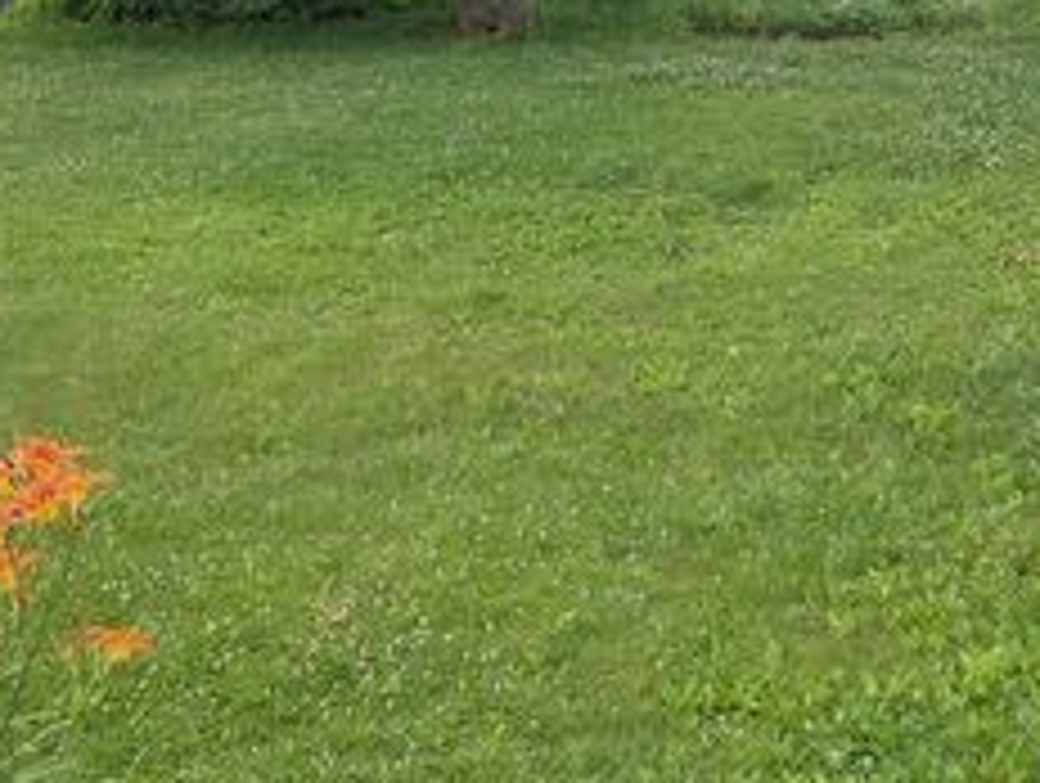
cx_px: 923
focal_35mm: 54
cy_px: 7
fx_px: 1625
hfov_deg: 33.7
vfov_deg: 25.8
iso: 50
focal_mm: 4.69
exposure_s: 1/1020
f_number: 1.8
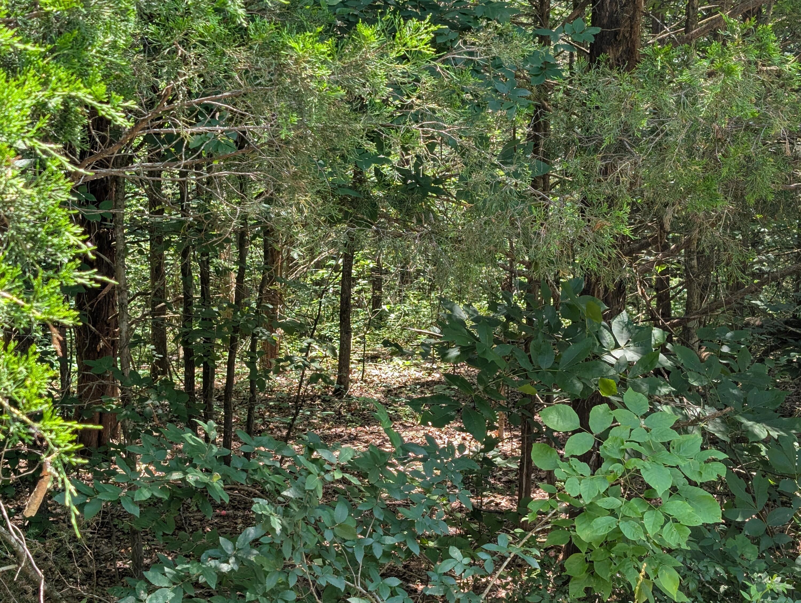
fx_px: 1135
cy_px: 302
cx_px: 400
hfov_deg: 38.9
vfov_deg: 29.7
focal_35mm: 49
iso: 44
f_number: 1.68
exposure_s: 1/273
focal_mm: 6.9
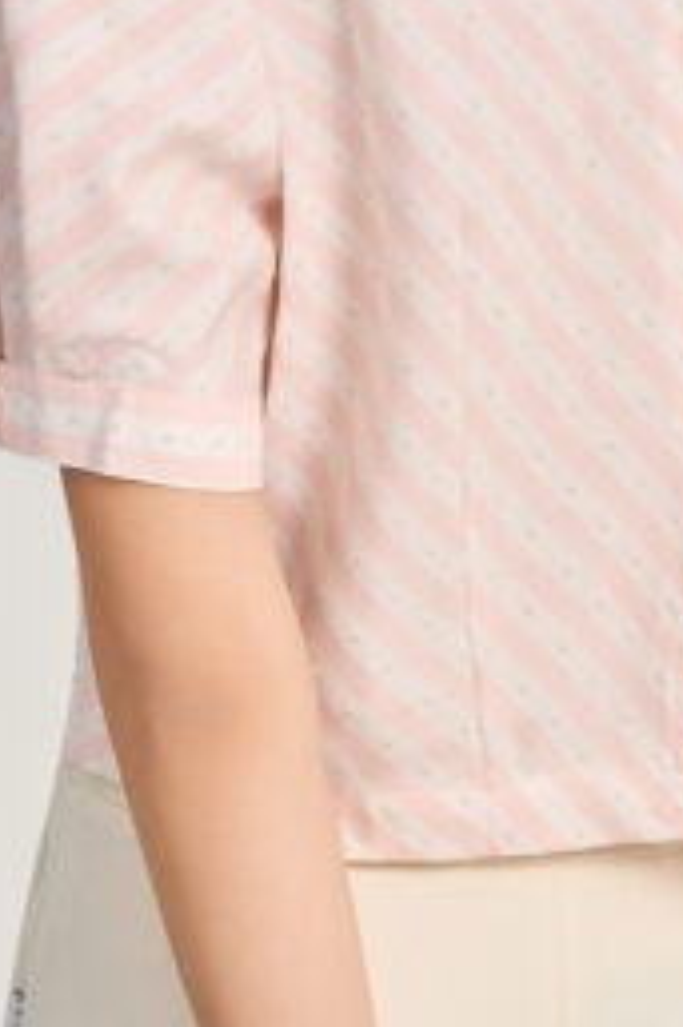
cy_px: 482
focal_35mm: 164
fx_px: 4673
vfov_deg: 12.5
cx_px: 611
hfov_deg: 8.3
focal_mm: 55
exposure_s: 1/160
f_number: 8
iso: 200
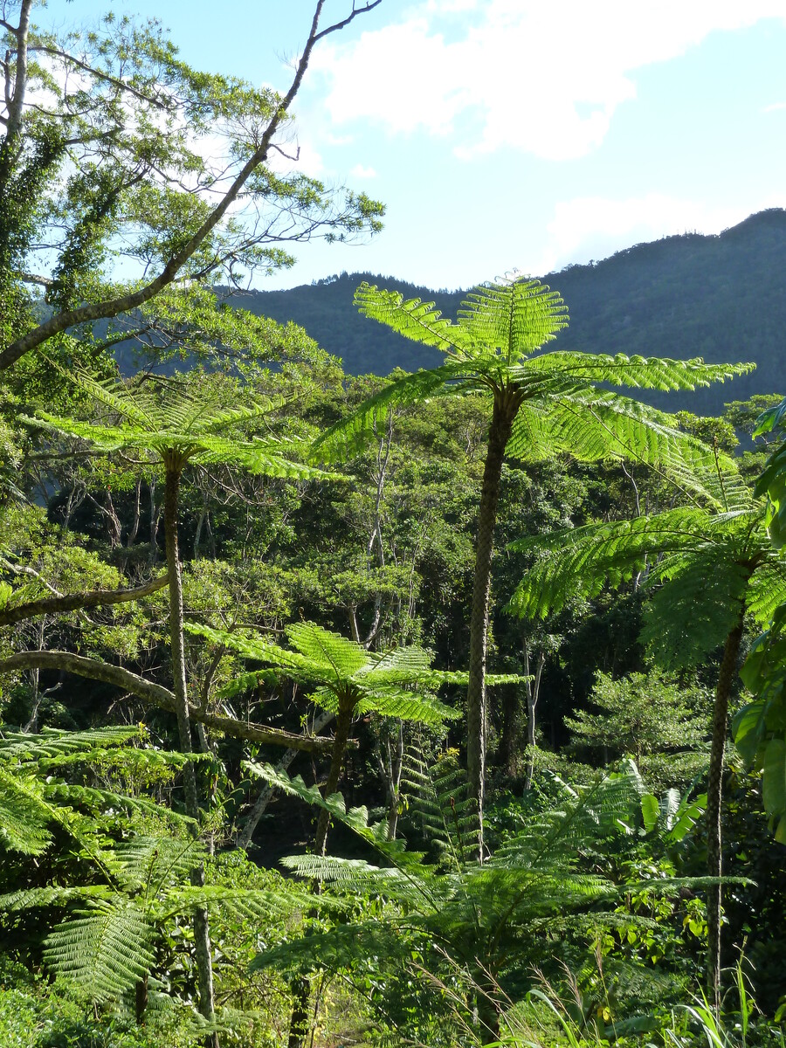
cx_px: 393
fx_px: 1786
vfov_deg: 32.7
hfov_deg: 24.8
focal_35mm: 59
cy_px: 524
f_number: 3.9
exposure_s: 1/250
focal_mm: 9.7
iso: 125
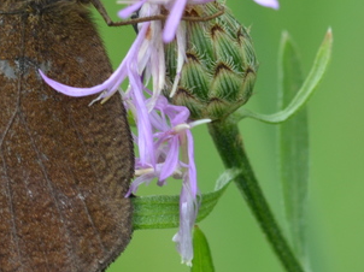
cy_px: 35
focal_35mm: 849
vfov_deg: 1.8
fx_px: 8916
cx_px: -49
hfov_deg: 2.3
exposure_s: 1/125
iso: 400
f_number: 6.3
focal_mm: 185
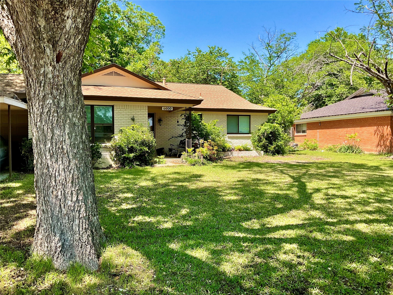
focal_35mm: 29
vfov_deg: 48.2
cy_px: 148
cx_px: 196
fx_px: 329
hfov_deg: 61.7
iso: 16
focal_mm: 3
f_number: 1.8
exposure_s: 1/620
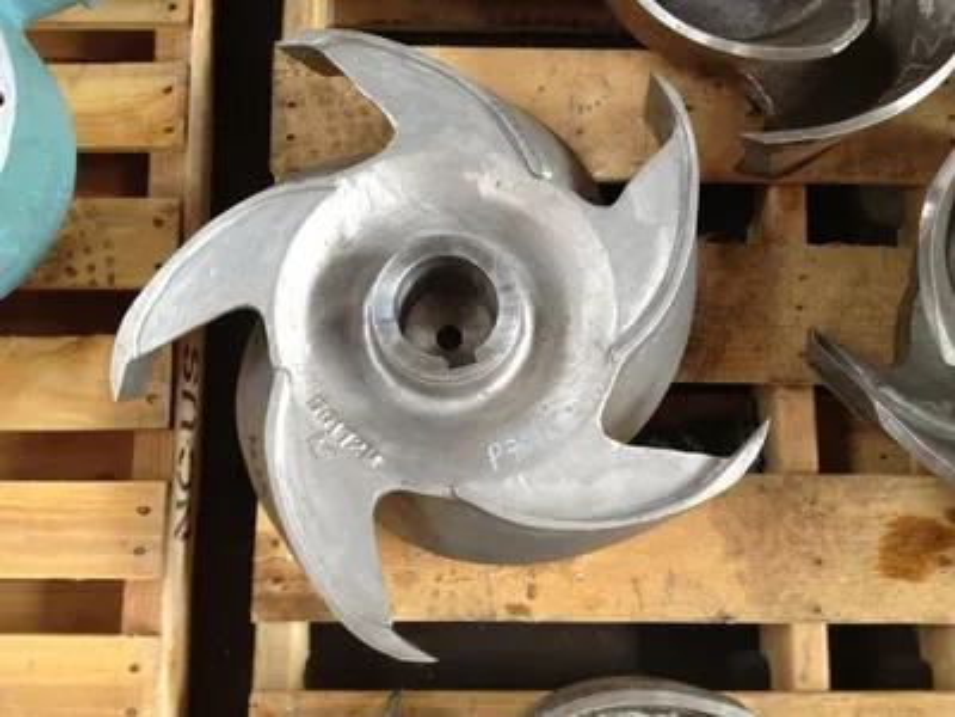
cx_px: 478
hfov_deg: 52.6
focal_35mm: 35
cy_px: 358
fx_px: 966
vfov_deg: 40.7
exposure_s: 1/20
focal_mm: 4.28
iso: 100
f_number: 2.4
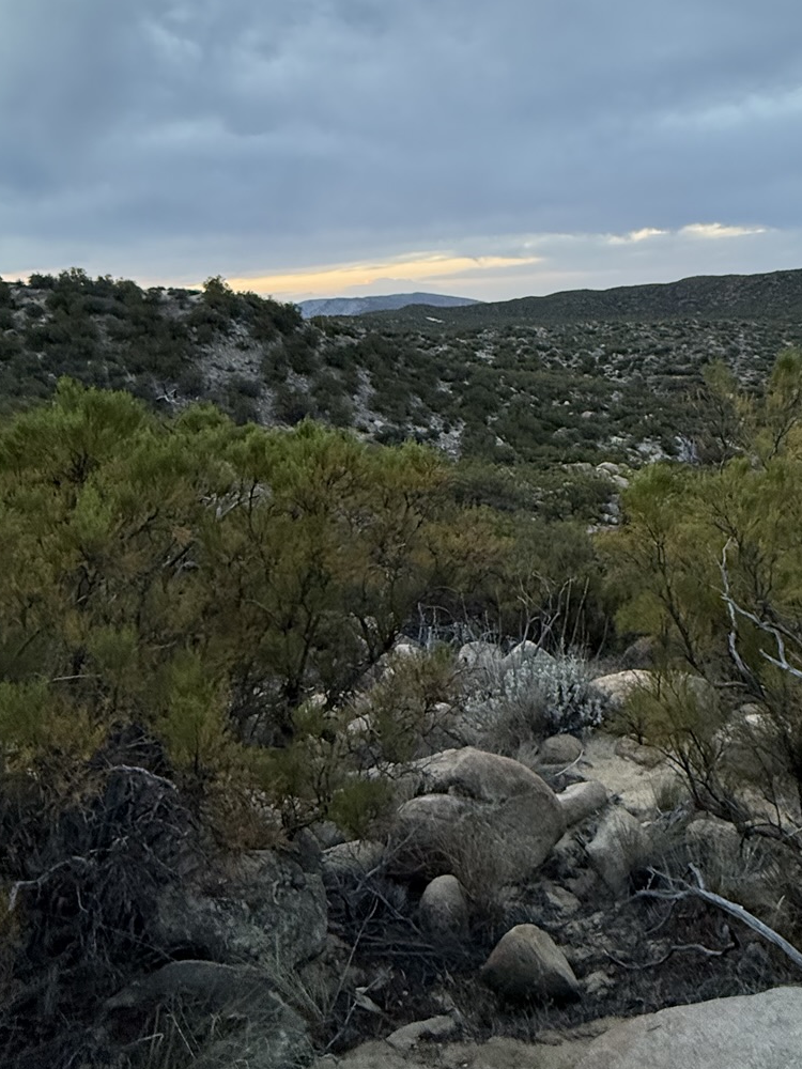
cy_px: 387
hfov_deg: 49.3
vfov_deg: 62.4
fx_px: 865
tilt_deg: -5.6
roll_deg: +4.4
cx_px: 496
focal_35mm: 28
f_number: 2.2
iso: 400
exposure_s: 1/83
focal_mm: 2.22
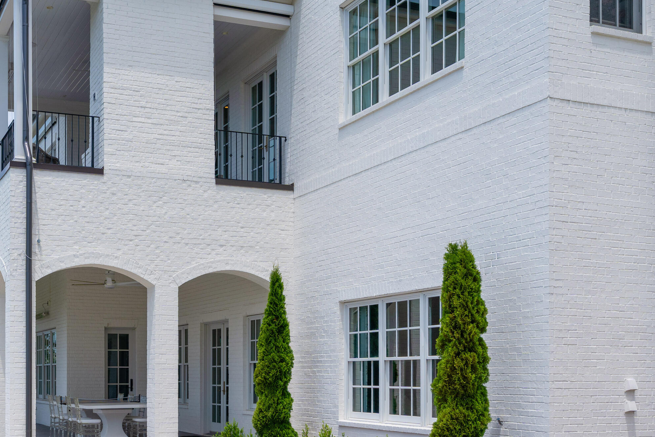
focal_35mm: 44
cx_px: 165
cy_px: 222
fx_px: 800
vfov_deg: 30.5
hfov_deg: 43.1
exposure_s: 1/1000
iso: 320
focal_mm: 29
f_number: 7.1
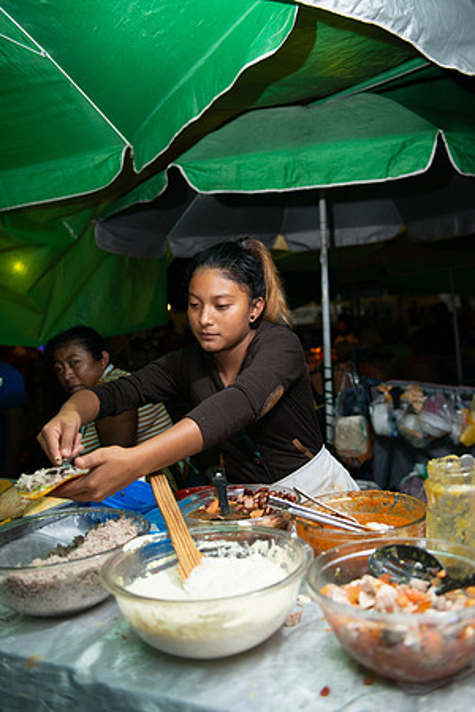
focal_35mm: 29
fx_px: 574
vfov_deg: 63.7
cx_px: 238
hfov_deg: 45.0
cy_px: 356
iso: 1000
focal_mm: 29
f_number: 2.8
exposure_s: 1/80
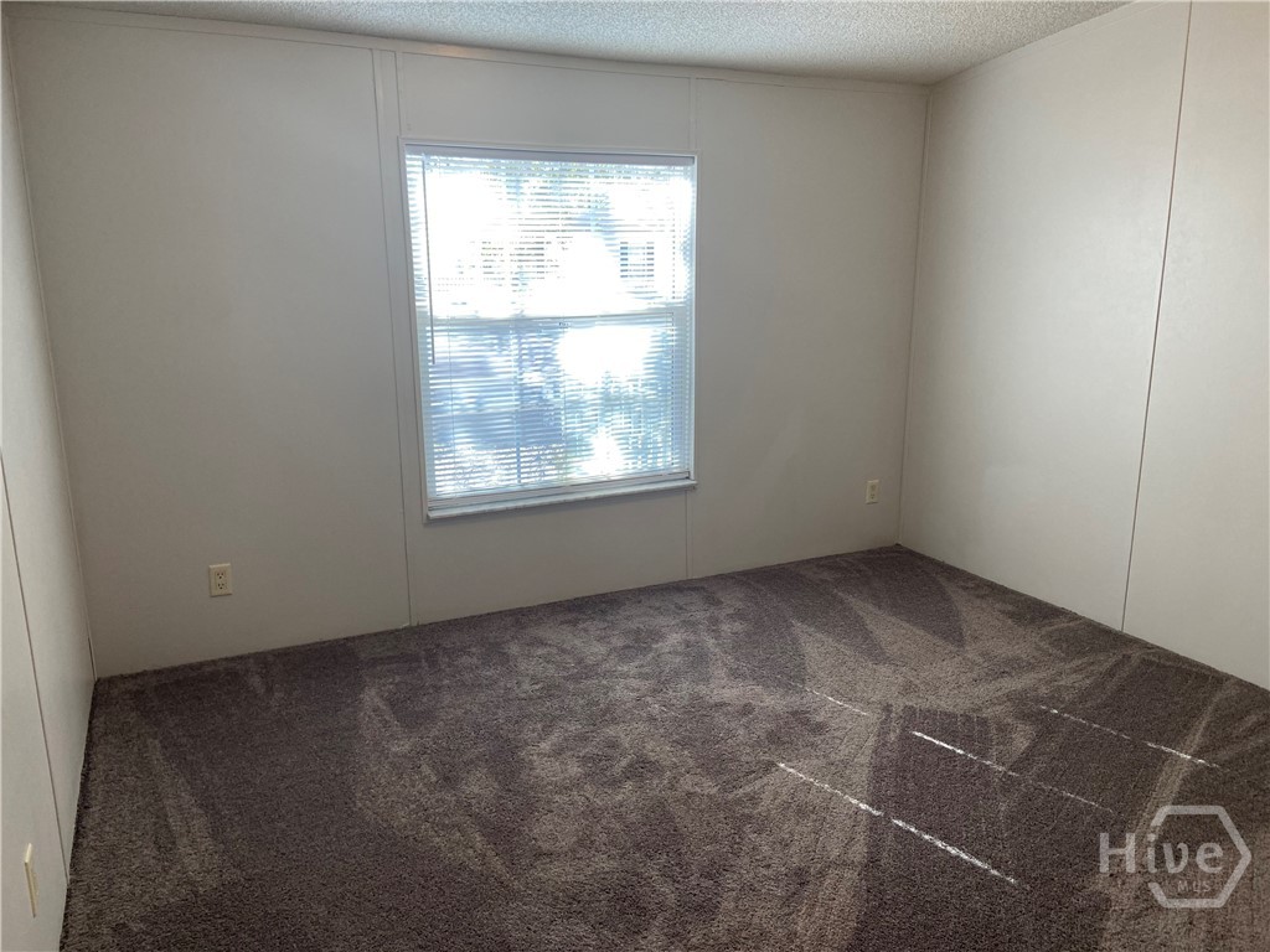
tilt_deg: -13.3
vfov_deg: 53.1
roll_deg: +0.2
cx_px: 635
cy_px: 476
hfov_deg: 67.3
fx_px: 954
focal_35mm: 26
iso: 80
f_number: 1.8
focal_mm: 4.25
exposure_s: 1/120
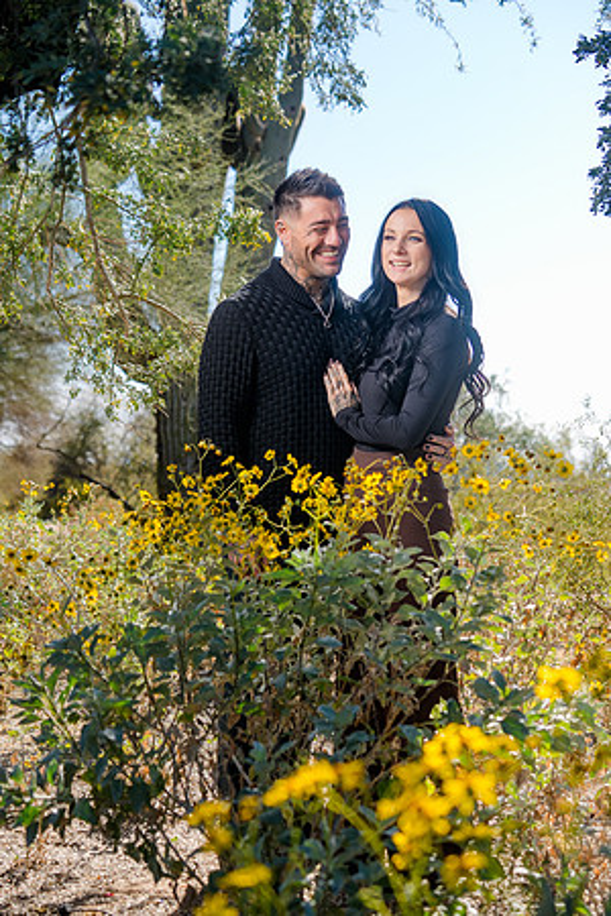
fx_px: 1782
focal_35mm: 70
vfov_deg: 28.8
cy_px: 458
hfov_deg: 19.5
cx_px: 306
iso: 100
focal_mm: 70
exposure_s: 1/250
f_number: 5.6
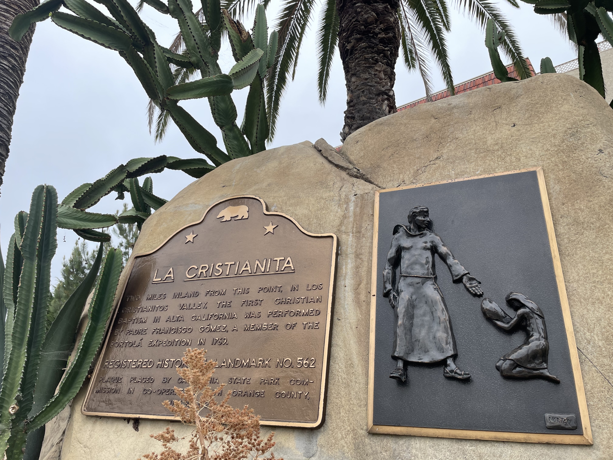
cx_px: 306
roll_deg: +0.6
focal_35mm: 26
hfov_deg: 67.3
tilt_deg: +17.6
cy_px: 230
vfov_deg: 53.1
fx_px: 460
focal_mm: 4.2
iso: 32
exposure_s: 1/647
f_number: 1.6
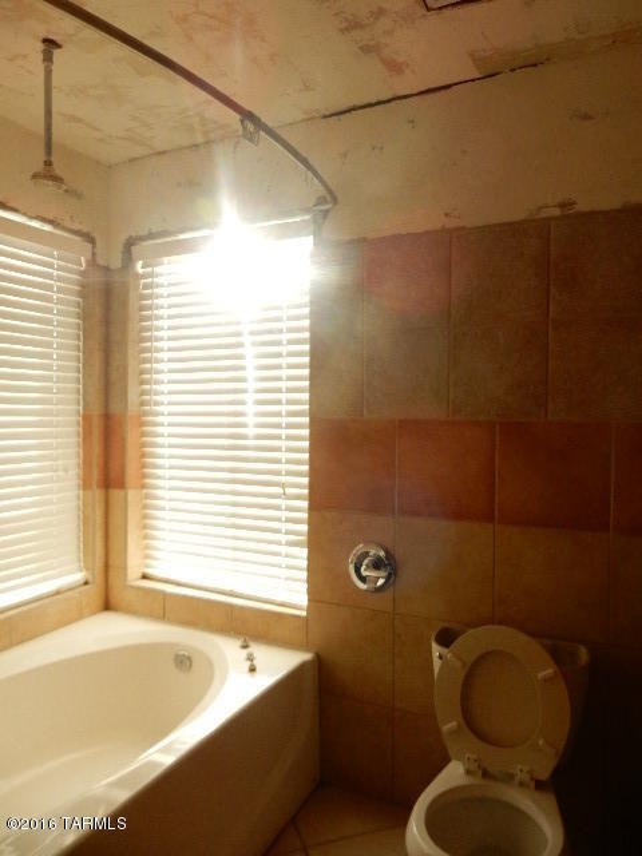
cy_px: 428
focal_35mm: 25
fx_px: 618
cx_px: 321
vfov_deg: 69.4
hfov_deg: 54.9
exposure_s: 1/250
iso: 400
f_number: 3.7
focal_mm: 4.5
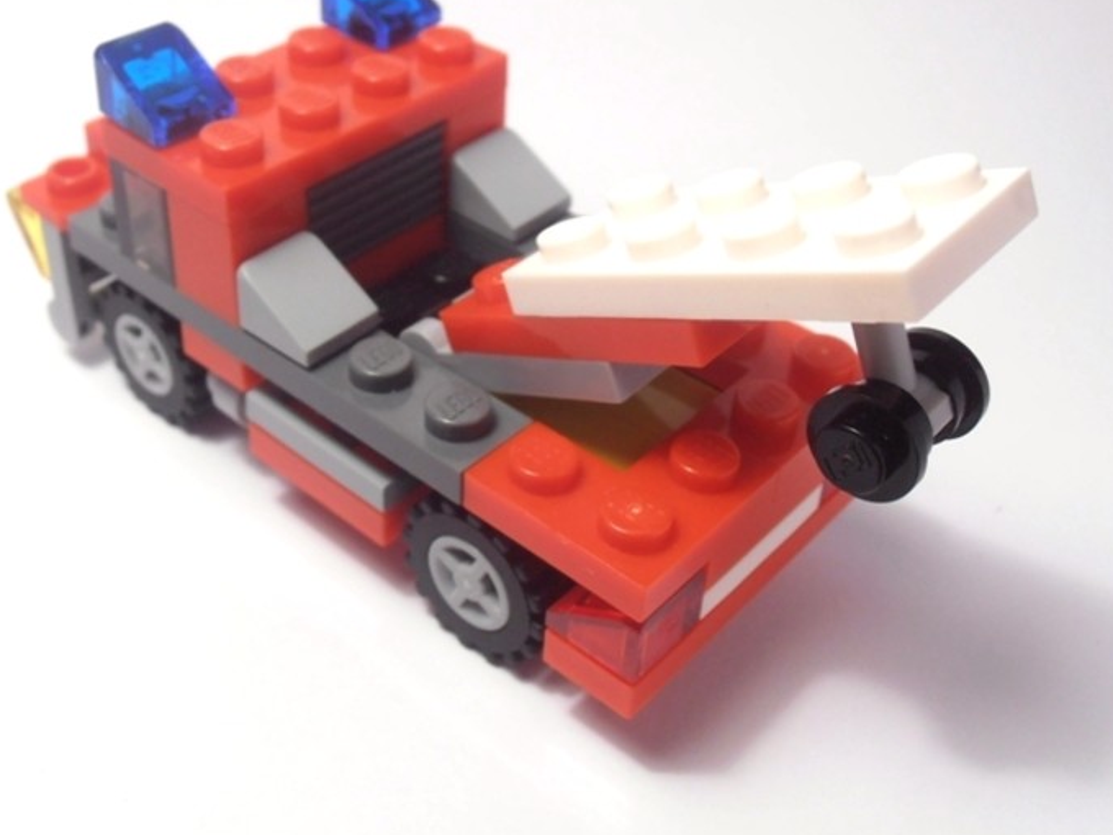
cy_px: 296
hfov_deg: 38.8
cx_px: 458
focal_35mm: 49
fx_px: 1575
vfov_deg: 29.5
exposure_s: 1/60
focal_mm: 6.61
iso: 80
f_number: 3.9
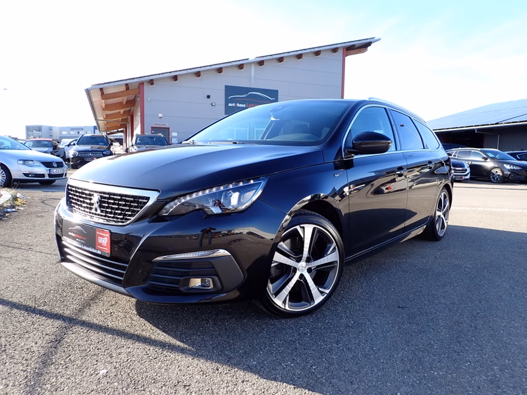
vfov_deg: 54.9
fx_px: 381
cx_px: 264
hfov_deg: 69.4
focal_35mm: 25
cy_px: 198
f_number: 2.8
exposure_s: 1/320
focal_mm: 4.5
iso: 100
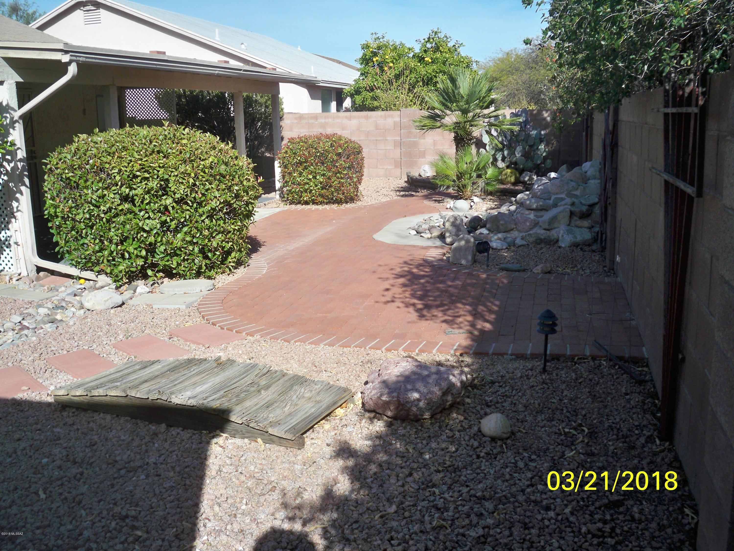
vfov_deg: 40.7
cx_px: 367
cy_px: 276
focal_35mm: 35
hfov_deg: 52.6
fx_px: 742
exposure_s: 1/500
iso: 64
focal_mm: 6.3
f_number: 4.7
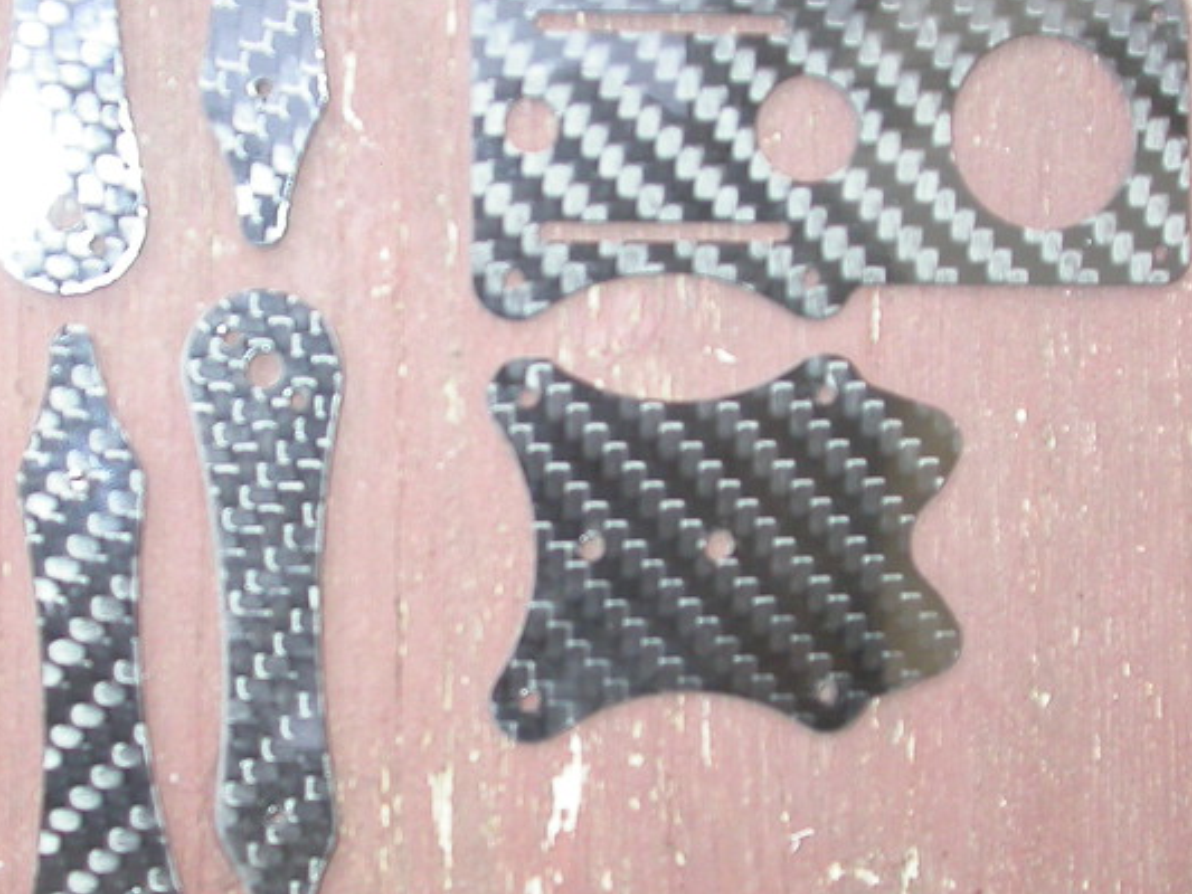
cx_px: 595
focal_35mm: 73
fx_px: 2514
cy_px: 308
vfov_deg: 20.1
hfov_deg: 26.7
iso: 100
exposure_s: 1/59.4
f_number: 3
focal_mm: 7.85
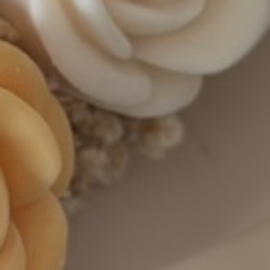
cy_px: -36
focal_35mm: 303
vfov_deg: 5.8
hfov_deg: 5.6
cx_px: -387
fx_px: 2674
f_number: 1.78
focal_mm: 6.86
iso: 160
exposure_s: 1/60
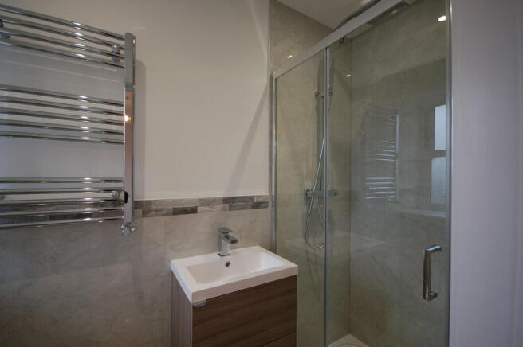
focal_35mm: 15
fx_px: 218
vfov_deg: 77.2
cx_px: 262
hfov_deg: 100.4
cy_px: 174
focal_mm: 10
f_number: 4
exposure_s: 1/60
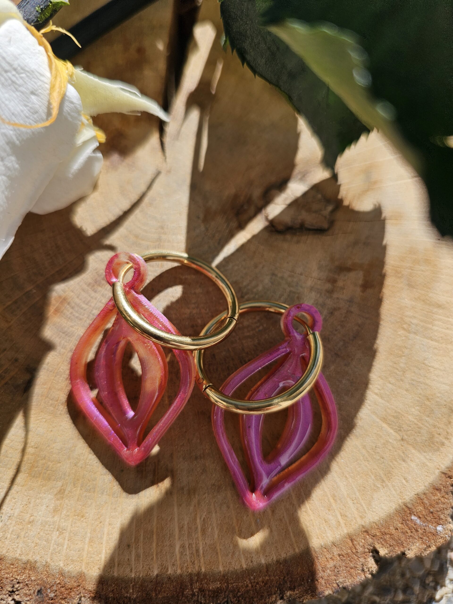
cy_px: 302
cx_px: 226
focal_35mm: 23
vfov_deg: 73.9
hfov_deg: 58.9
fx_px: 401
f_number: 1.7
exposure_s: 1/556
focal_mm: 6.3
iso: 10
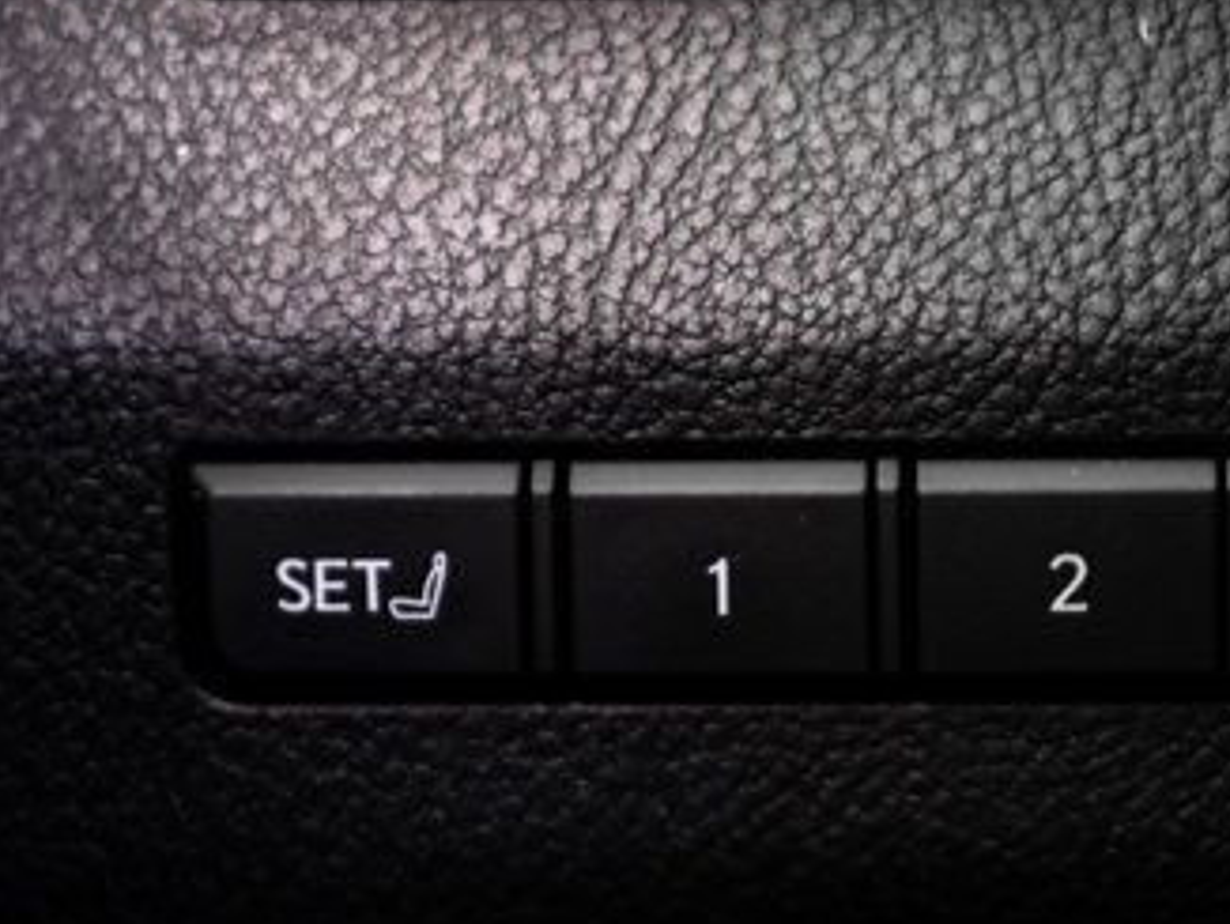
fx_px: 4694
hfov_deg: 14.9
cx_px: 890
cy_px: 722
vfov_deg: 11.2
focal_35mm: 132
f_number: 3.5
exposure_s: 1/250
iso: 800
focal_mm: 70
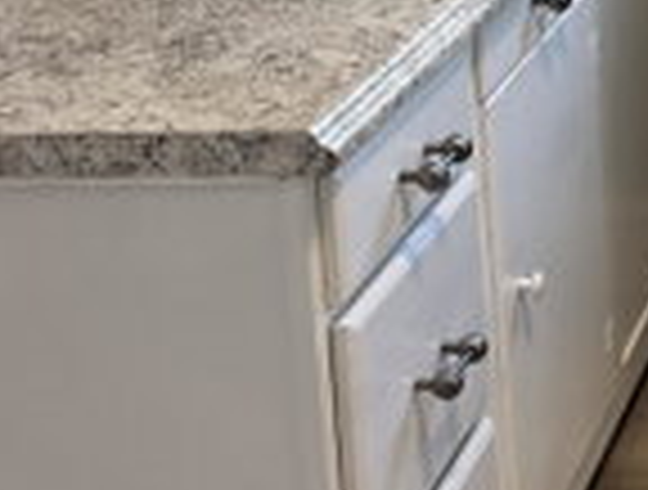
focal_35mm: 115
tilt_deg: -11.4
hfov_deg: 15.1
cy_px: -229
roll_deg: +0.2
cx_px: 1105
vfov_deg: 12.4
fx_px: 2160
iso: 100
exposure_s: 1/120
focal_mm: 5.7
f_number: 1.5
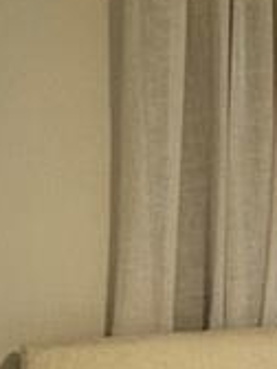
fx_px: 1067
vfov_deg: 19.3
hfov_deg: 12.3
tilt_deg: -6.0
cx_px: 629
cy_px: 336
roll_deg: -1.3
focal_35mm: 100
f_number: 2.2
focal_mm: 2.22
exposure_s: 1/60
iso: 160
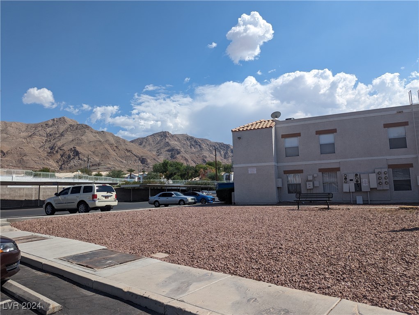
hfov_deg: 71.5
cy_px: 158
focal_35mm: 24
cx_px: 210
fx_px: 291
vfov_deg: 56.9
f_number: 1.85
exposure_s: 1/3650
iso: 44
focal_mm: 6.81
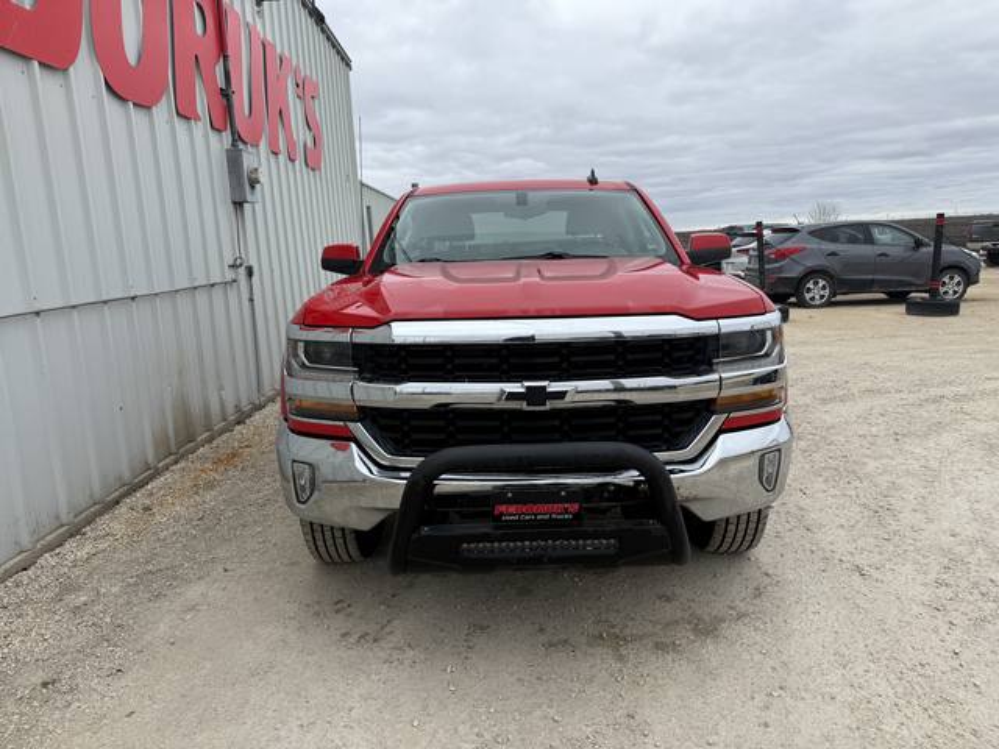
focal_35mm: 24
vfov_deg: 56.8
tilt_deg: -10.3
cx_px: 500
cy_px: 374
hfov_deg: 71.6
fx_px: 693
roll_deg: +3.4
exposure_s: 1/2703
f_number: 1.78
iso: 80
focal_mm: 6.76
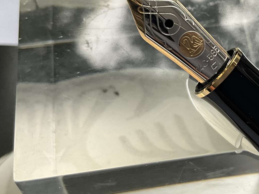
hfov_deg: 25.9
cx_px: 230
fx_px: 546
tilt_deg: -56.8
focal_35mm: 73
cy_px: 60
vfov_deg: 20.1
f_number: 1.8
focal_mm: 3
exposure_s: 1/120
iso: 64
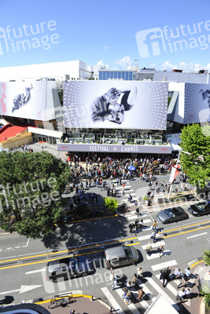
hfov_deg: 70.5
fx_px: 149
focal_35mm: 17
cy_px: 157
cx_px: 105
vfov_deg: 93.3
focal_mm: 17
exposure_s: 1/320
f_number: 9
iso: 200
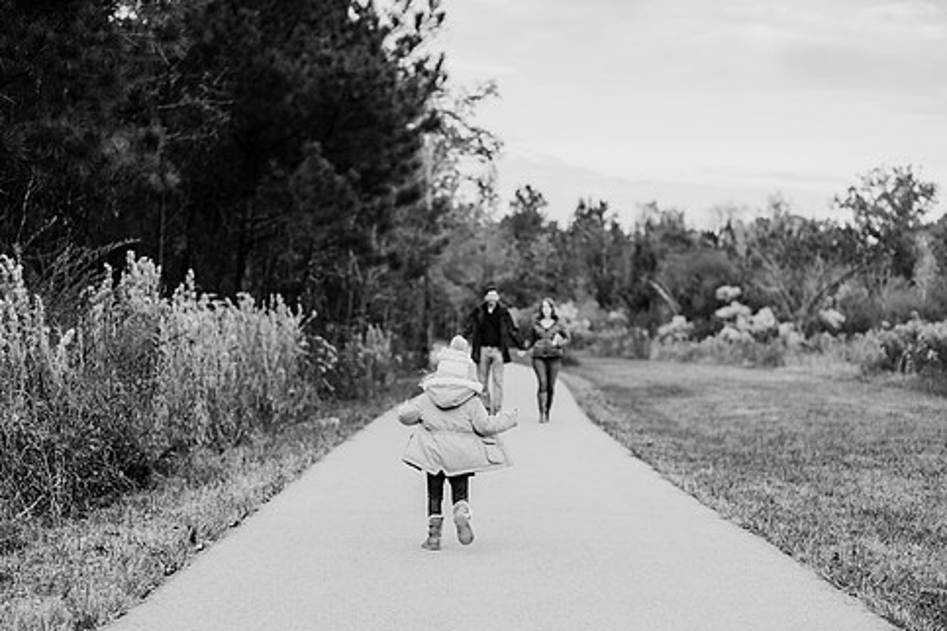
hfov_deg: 33.4
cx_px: 461
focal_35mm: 60
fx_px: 1578
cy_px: 377
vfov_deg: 22.6
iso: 320
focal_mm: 50
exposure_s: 1/800
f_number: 2.2
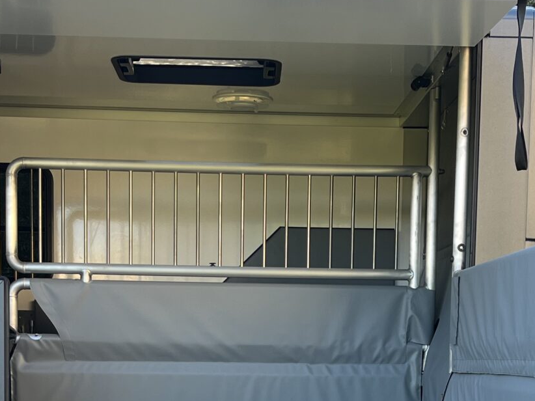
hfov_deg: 24.1
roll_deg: +0.1
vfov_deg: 17.5
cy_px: 450
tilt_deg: -7.0
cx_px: 269
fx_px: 1252
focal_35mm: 81
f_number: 1.6
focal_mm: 5.1
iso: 40
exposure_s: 1/190
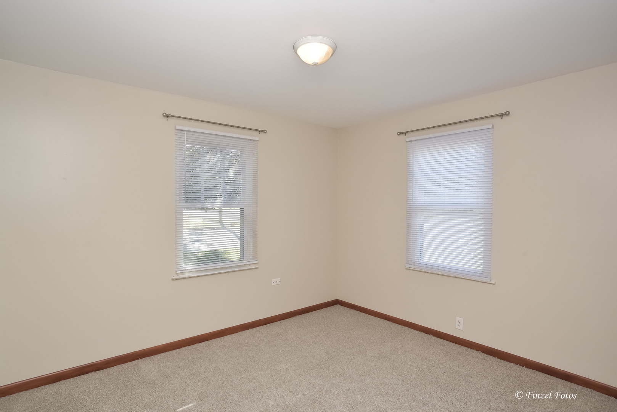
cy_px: 206
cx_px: 308
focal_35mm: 18
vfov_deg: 67.4
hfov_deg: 90.0
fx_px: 309
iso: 400
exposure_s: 1/80
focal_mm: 18
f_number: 8
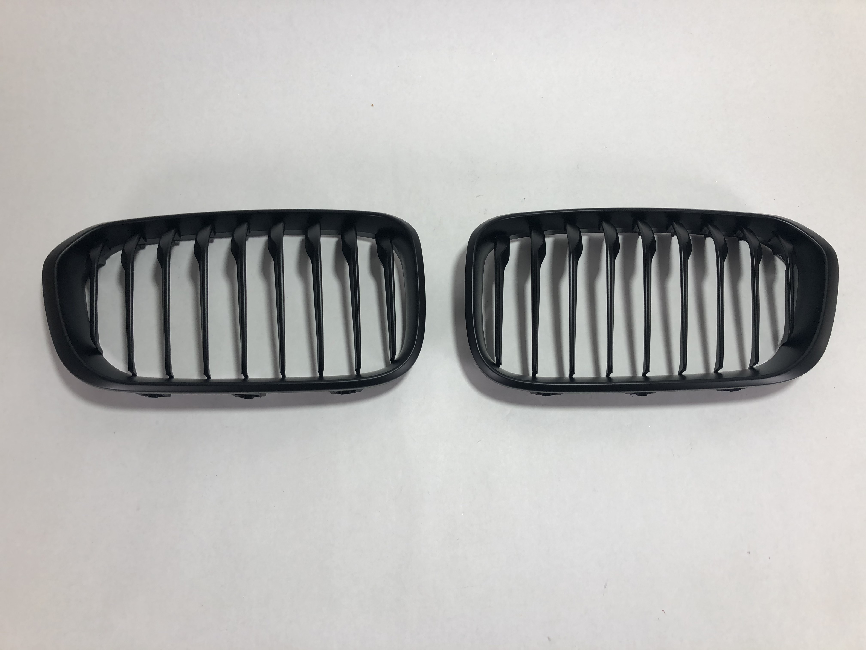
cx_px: 433
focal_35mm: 28
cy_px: 325
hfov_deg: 63.4
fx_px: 700
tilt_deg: -71.2
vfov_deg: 49.7
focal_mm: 4
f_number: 1.8
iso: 32
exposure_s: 1/100
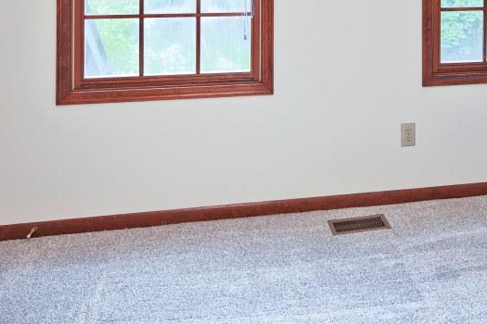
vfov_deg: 29.2
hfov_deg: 47.6
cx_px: 329
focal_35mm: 40
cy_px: -57
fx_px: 541
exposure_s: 1/60
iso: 450
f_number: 4
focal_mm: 14
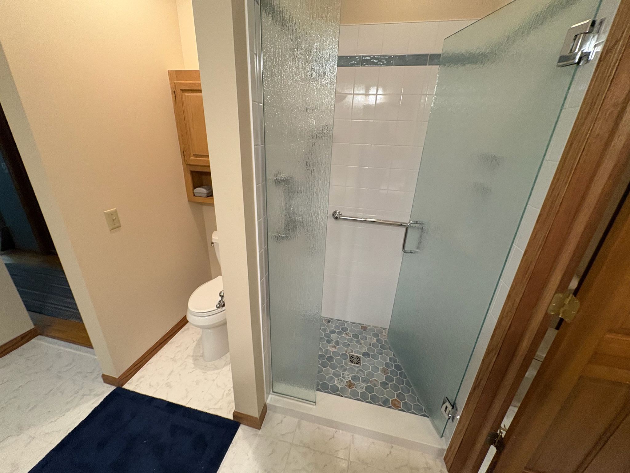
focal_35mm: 14
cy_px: 236
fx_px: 255
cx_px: 315
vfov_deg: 85.7
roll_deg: -1.2
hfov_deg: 102.1
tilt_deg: -21.9
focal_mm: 2.22
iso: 320
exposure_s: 1/60
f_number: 2.2
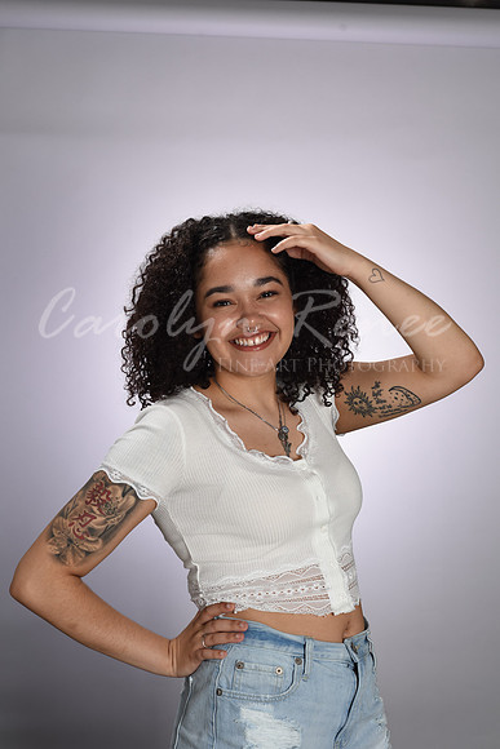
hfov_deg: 16.1
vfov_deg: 23.9
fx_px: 1770
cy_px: 374
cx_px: 250
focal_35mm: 85
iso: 200
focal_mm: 85
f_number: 7.1
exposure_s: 1/100
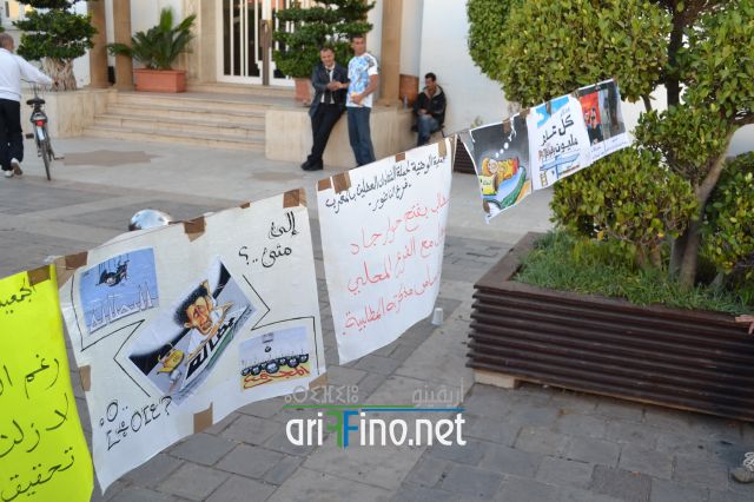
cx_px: 377
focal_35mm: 36
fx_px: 754
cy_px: 251
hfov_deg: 53.2
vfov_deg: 36.8
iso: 200
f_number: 5.6
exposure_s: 1/125
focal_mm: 24
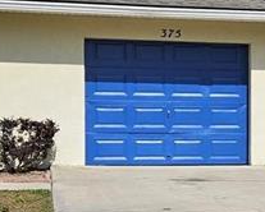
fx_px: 871
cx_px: 287
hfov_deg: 16.8
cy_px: 156
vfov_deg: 13.9
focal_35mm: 111
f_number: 1.8
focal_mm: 5.4
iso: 25
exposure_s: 1/3829
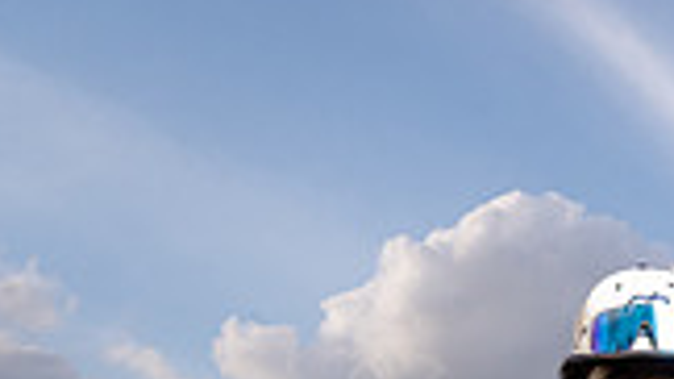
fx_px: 1769
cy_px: 891
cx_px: 612
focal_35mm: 99
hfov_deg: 21.1
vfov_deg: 10.6
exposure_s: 1/250
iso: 250
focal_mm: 34
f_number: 11
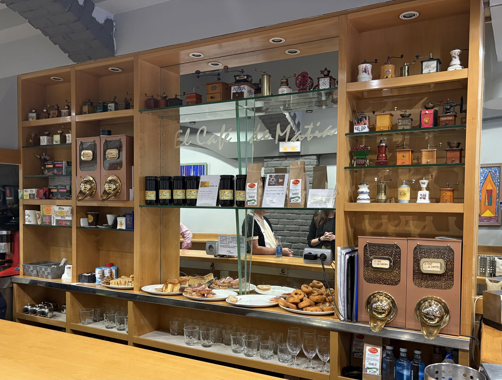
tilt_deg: -1.3
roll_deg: +0.0
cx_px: 251
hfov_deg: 67.1
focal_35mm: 26
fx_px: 378
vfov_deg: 53.3
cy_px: 190
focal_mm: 5.96
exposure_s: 1/50
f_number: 1.6
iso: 160
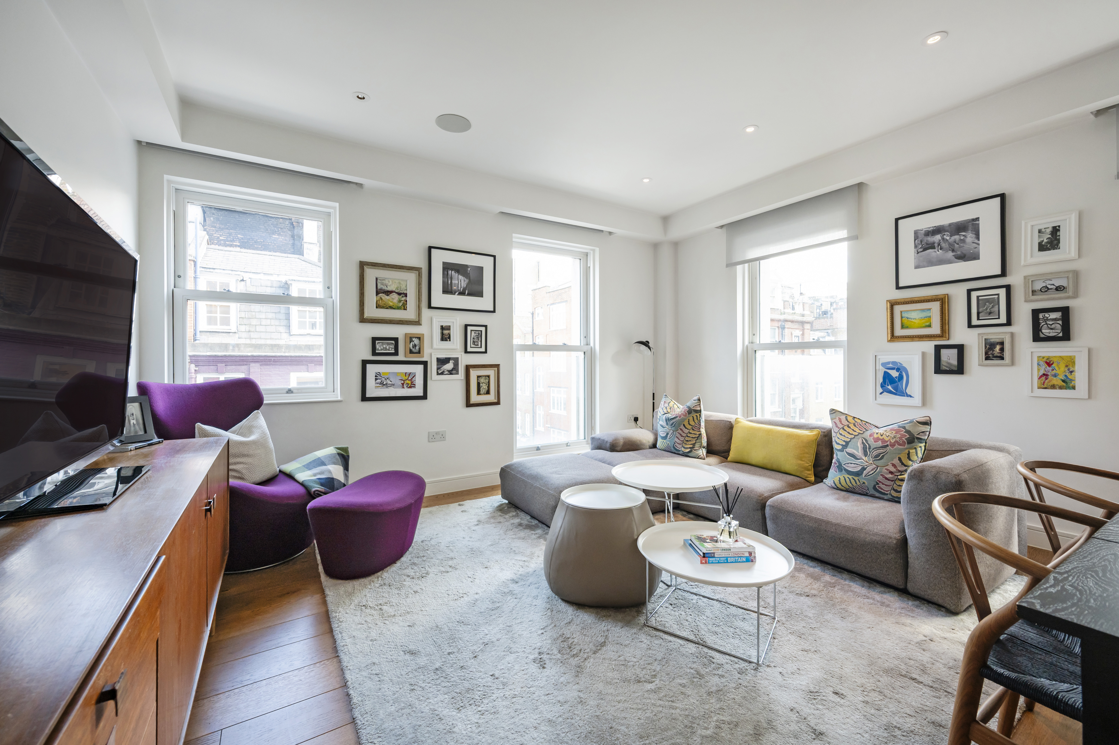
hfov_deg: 104.3
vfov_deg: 81.1
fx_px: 435
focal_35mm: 14
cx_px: 560
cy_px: 372
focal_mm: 14
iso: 400
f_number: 9
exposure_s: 1/20
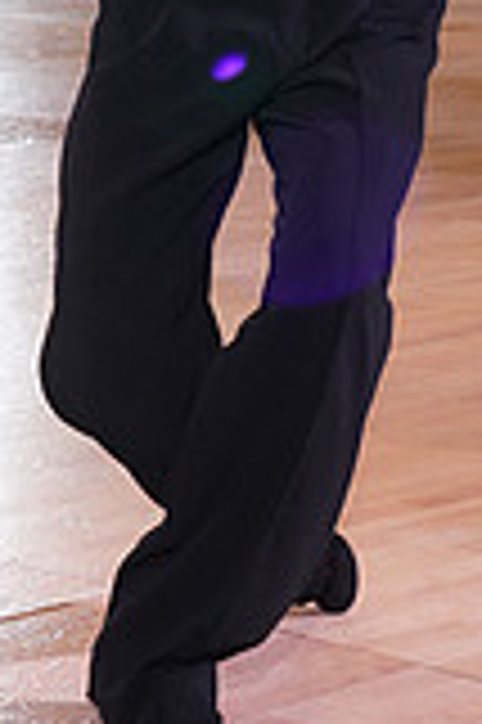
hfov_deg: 8.8
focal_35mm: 155
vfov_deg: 12.8
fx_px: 3119
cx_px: 34
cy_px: -247
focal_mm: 43
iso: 1600
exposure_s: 1/160
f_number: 5.6
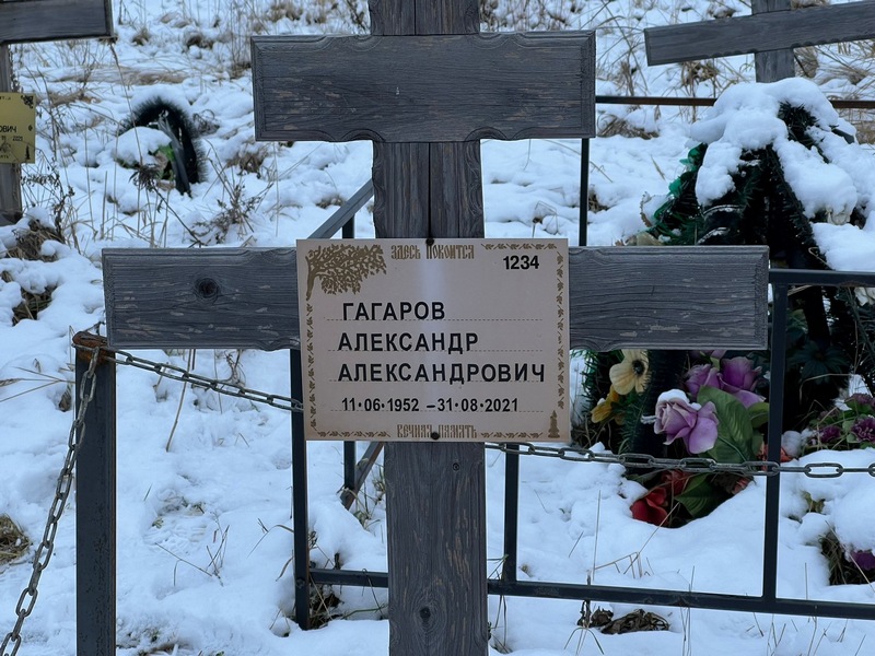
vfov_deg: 19.1
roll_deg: -0.7
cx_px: 438
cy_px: 328
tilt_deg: -14.4
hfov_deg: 25.3
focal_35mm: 77
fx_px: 1946
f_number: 2.8
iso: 32
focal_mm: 9
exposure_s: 1/110
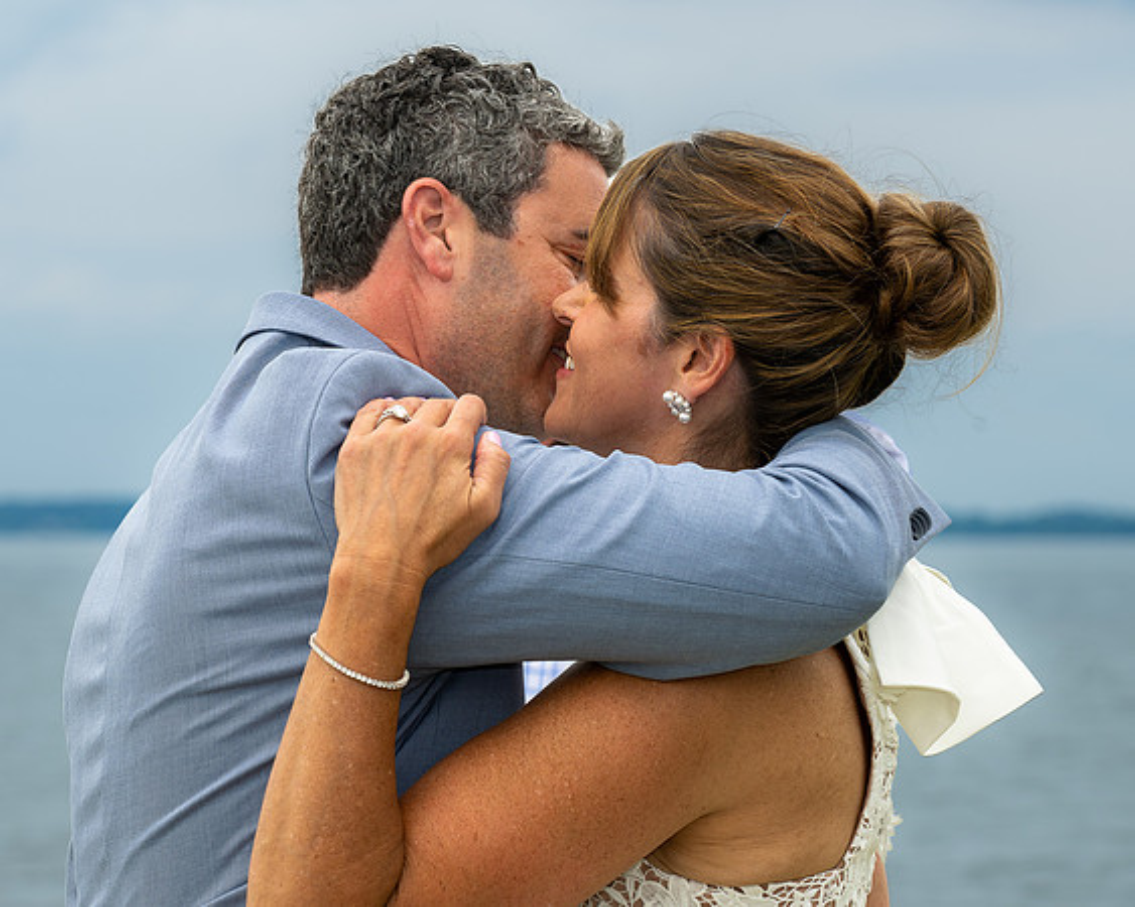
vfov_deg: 9.2
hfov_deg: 11.5
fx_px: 5621
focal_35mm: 167
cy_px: 412
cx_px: 368
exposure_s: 1/250
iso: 110
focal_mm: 122
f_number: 8
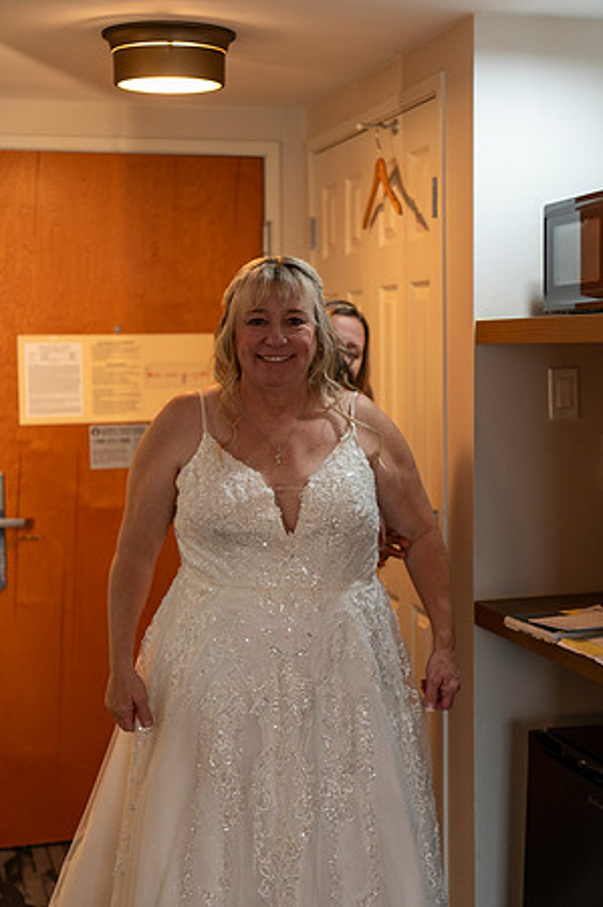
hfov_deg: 22.6
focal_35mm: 60
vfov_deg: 33.4
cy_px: 454
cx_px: 302
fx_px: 1511
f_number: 2.8
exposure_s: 1/125
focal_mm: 60
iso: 1250
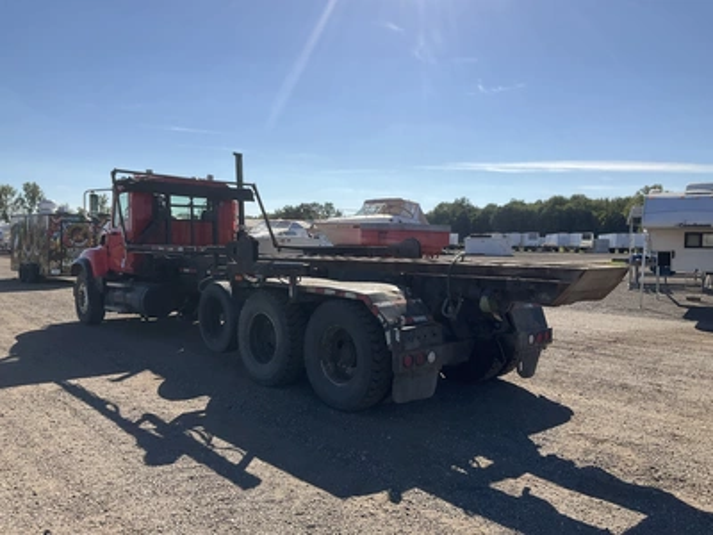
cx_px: 356
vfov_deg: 48.2
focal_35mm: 29
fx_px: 597
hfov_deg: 61.7
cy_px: 268
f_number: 1.8
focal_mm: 3
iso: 25
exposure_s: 1/3322
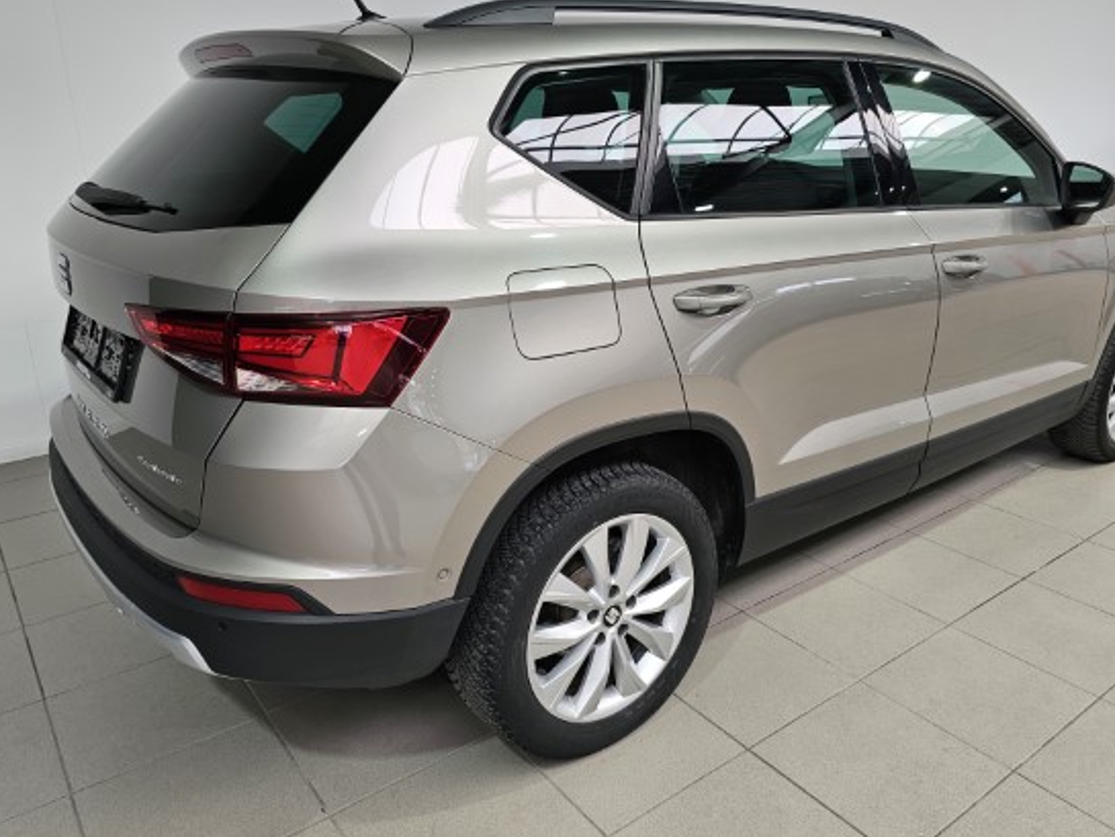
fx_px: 870
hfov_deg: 65.2
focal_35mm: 27
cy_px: 383
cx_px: 595
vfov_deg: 51.3
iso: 25
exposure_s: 1/100
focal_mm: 6.3
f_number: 1.7
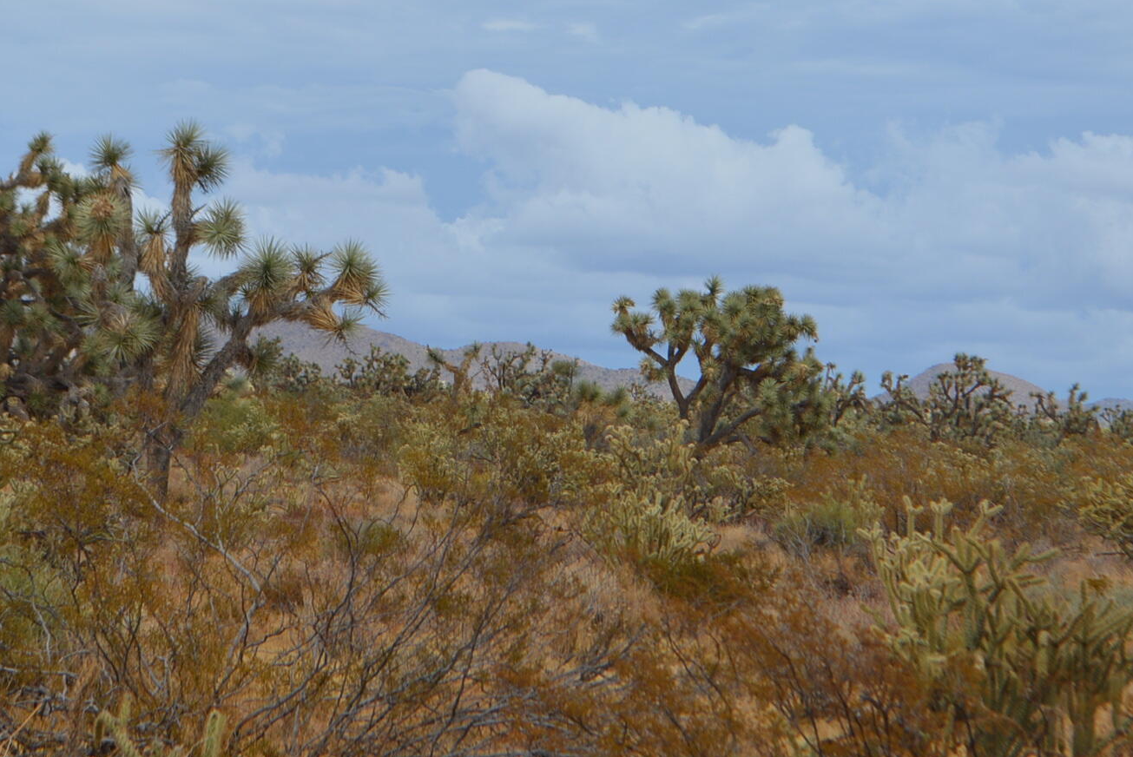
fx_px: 5957
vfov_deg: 7.3
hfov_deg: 10.9
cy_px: 387
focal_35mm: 189
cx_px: 576
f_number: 8
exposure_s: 1/250
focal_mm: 55
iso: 100
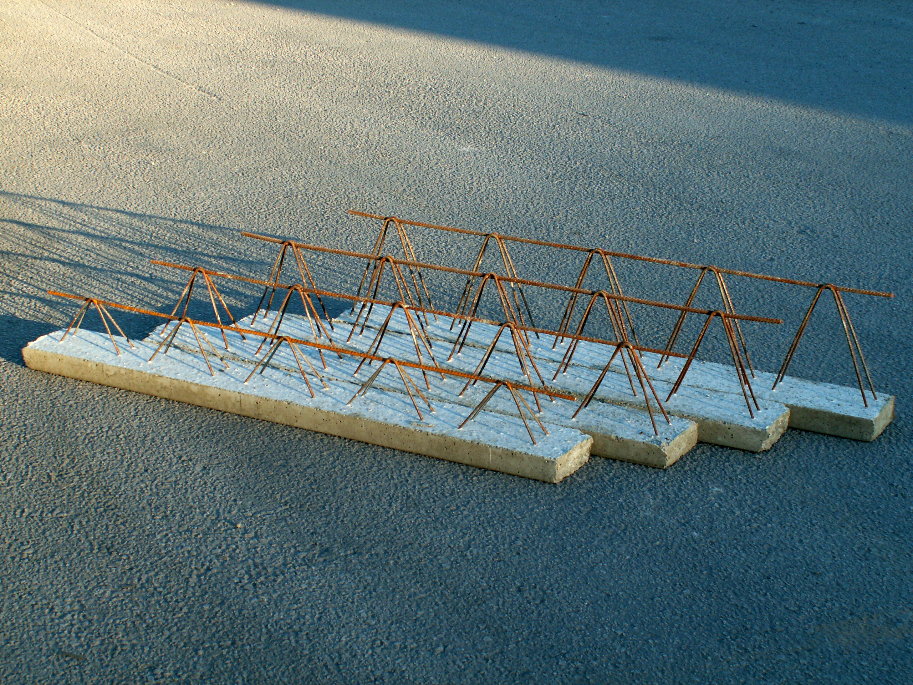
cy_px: 342
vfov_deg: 24.0
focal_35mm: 61
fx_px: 1609
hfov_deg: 31.7
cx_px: 456
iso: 50
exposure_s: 1/80
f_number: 5
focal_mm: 10.21
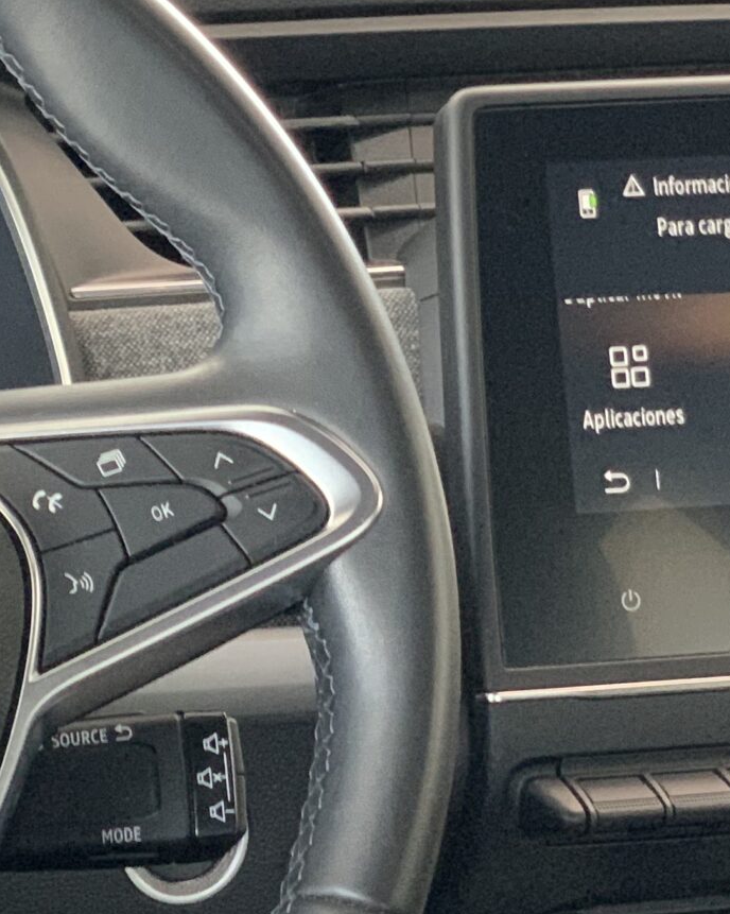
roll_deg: -0.4
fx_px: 4081
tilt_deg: -18.8
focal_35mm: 151
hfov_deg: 9.7
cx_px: -544
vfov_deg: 12.8
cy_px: 559
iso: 250
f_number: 2.4
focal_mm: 6
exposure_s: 1/60
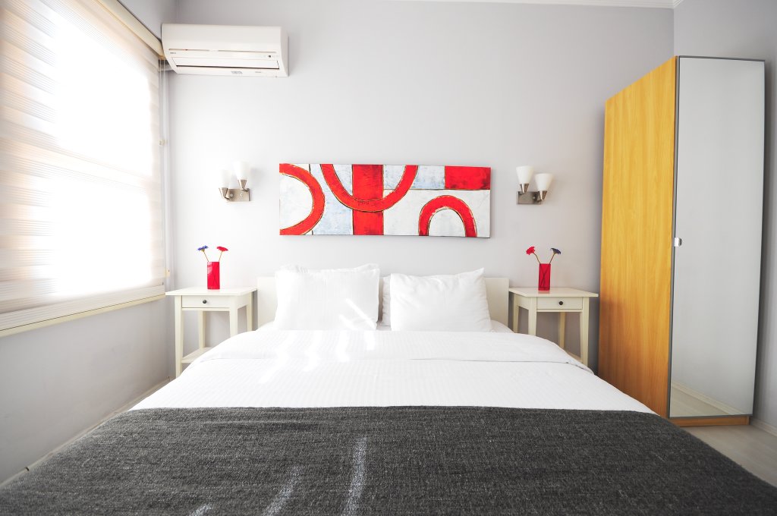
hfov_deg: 100.5
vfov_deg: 77.2
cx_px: 388
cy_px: 258
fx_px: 323
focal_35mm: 15
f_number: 7.1
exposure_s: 1/25
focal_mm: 10
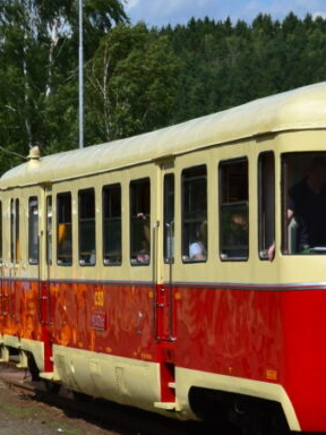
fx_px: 2223
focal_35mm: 177
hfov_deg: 8.3
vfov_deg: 11.2
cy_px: 204
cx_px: 319
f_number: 11
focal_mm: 46
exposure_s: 1/500
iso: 360
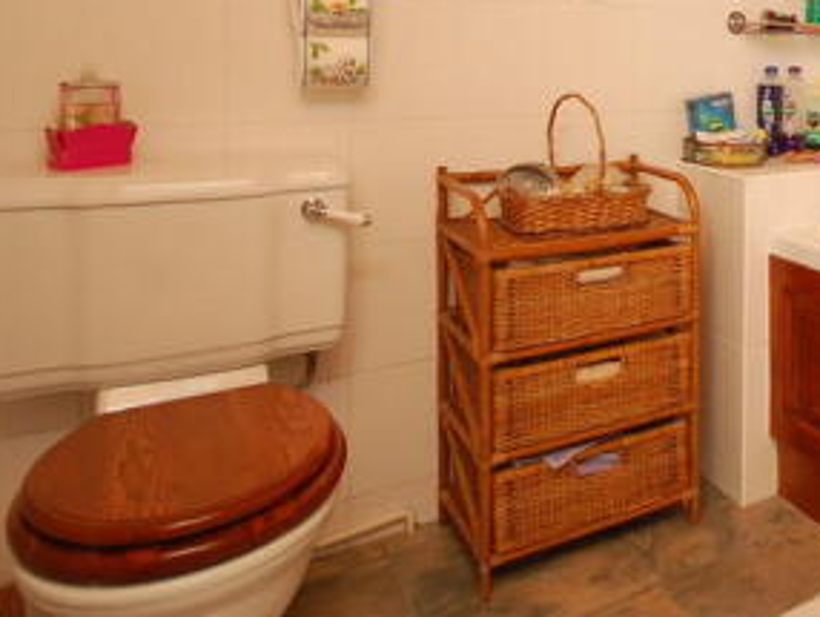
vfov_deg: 40.5
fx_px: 782
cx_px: 791
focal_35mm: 33
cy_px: 90
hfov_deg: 47.4
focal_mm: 10
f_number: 4
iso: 400
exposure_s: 1/60
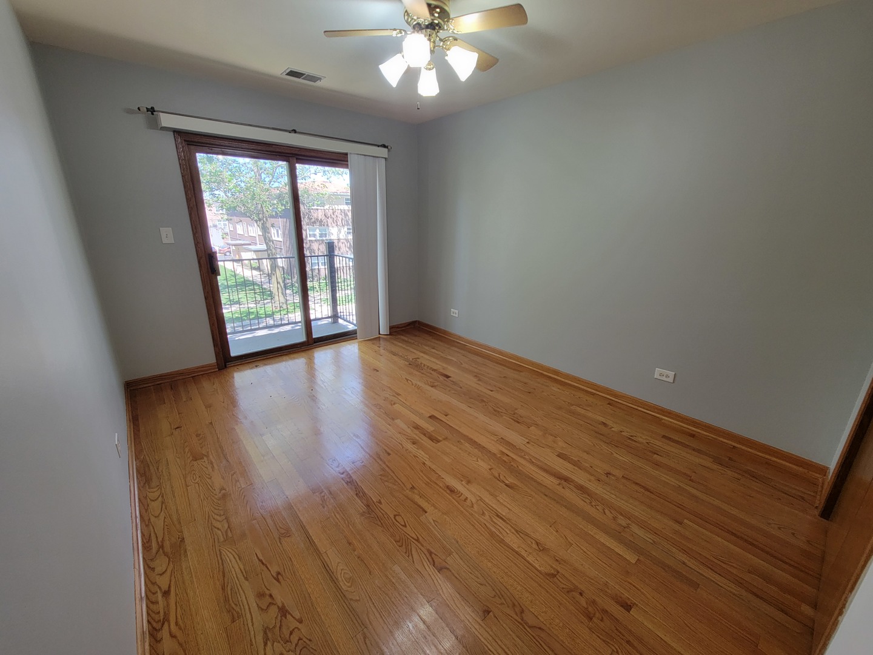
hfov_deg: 106.2
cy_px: 328
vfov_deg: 89.9
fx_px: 328
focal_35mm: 13
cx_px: 436
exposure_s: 1/60
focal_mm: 2.2
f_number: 2.2
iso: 80
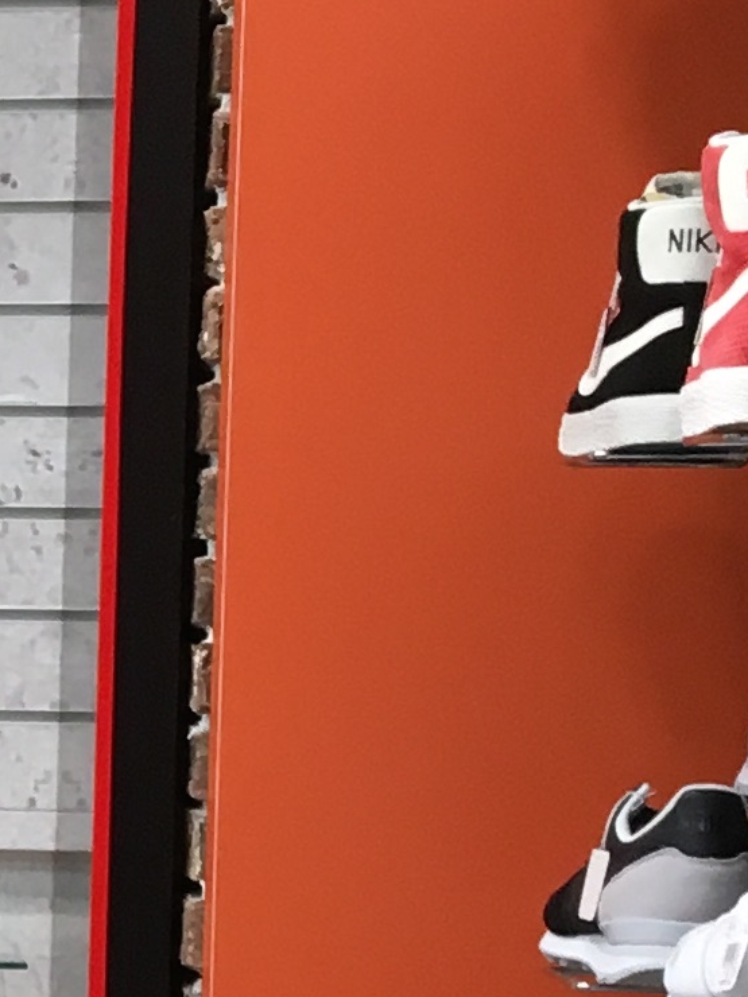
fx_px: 4552
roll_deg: -1.5
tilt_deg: +0.9
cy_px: 830
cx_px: -1275
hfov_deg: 8.3
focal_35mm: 158
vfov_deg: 12.4
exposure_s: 1/40
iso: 25
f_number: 2.2
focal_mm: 4.15
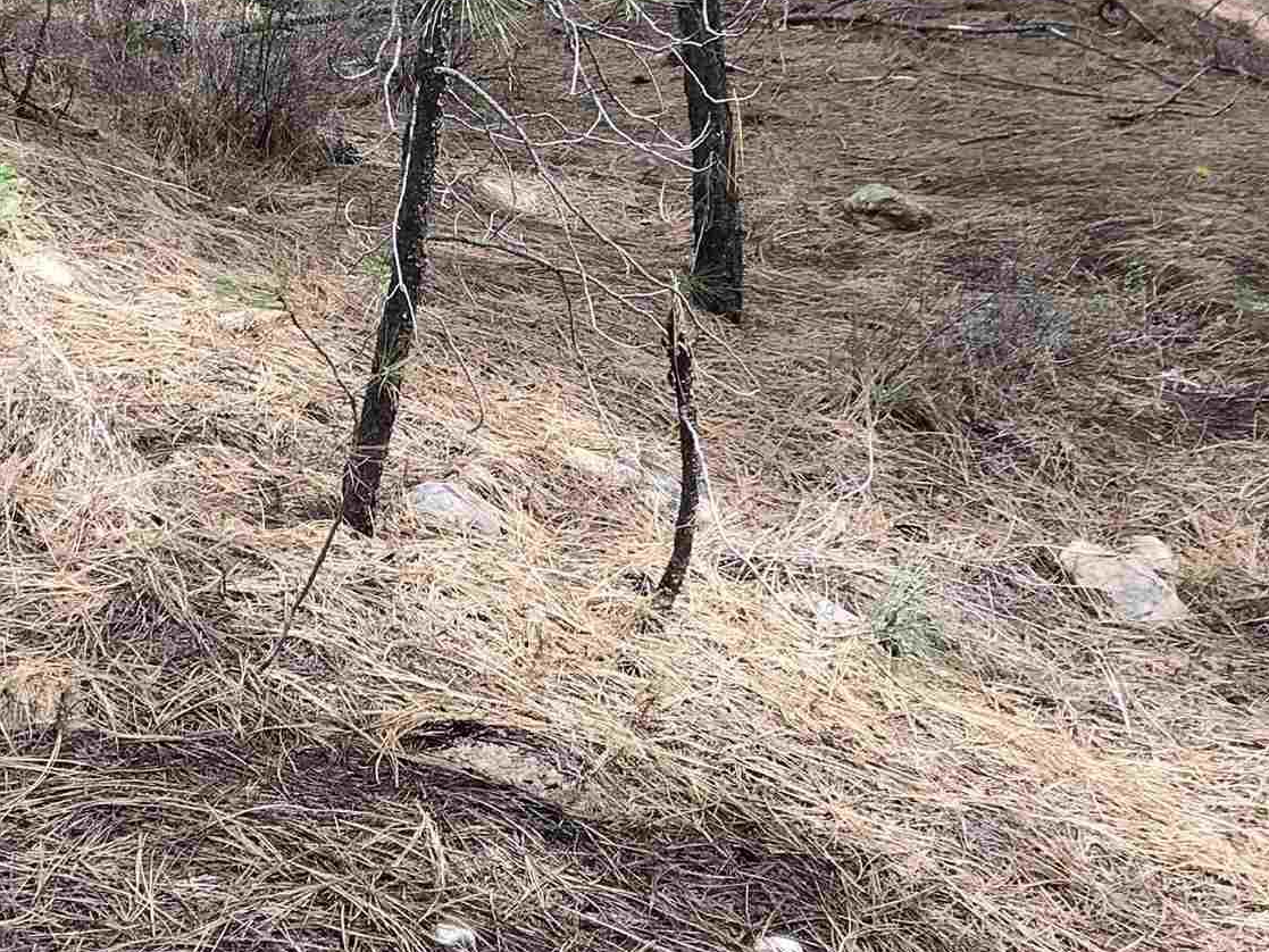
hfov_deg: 25.2
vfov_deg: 18.6
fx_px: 2823
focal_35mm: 77
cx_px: 453
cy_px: -16
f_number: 1.8
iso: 20
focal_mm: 3.99
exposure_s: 1/443
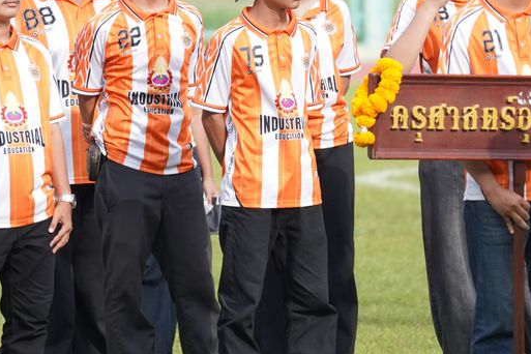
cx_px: 63
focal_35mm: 819
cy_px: -14
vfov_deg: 1.7
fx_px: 12079
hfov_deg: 2.5
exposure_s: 1/4000
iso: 500
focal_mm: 200
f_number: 2.8
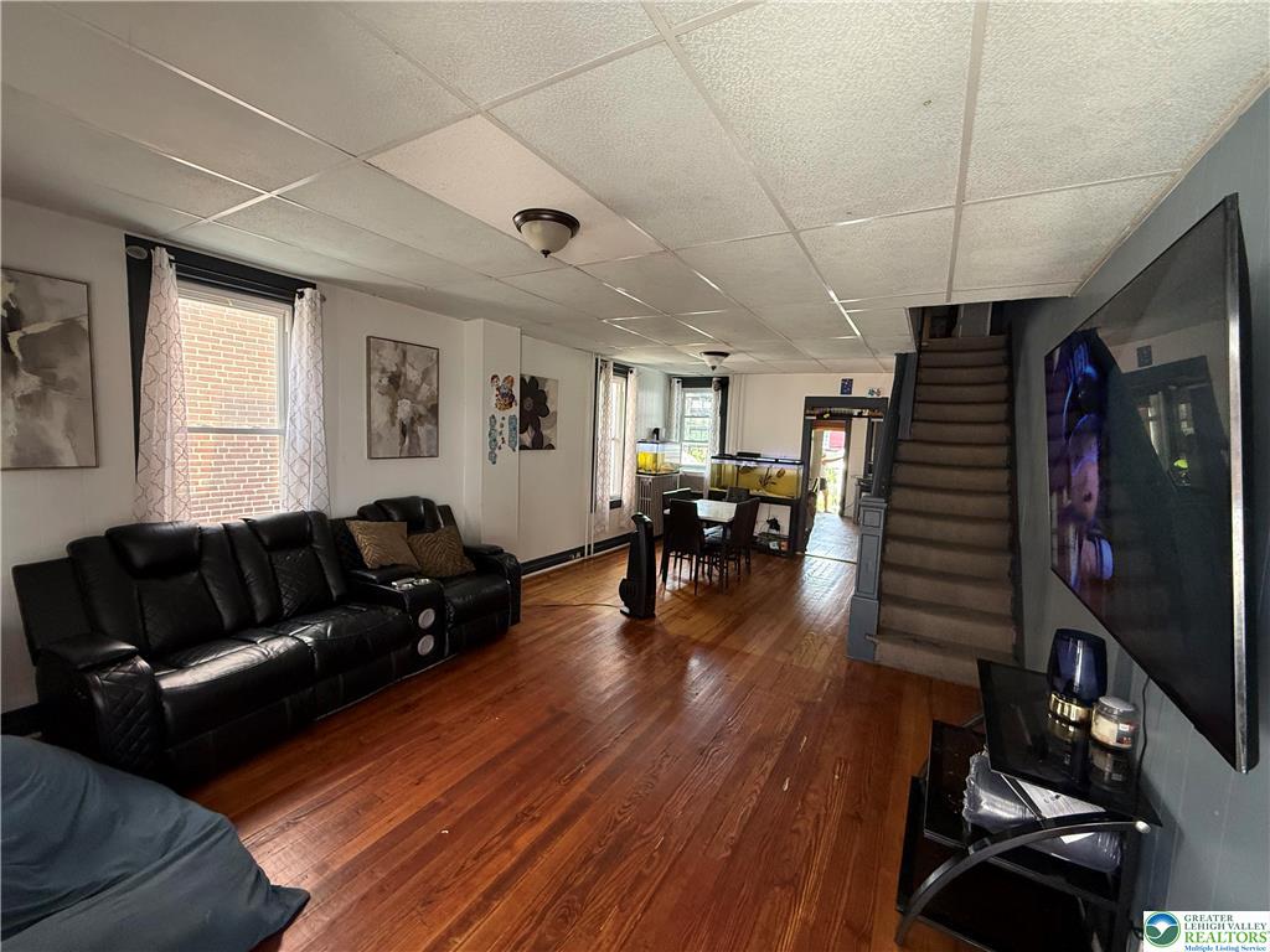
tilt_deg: -4.5
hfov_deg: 102.1
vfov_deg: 85.7
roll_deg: -3.1
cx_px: 635
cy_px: 476
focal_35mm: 14
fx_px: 514
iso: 320
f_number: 2.2
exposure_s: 1/99
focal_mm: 2.22
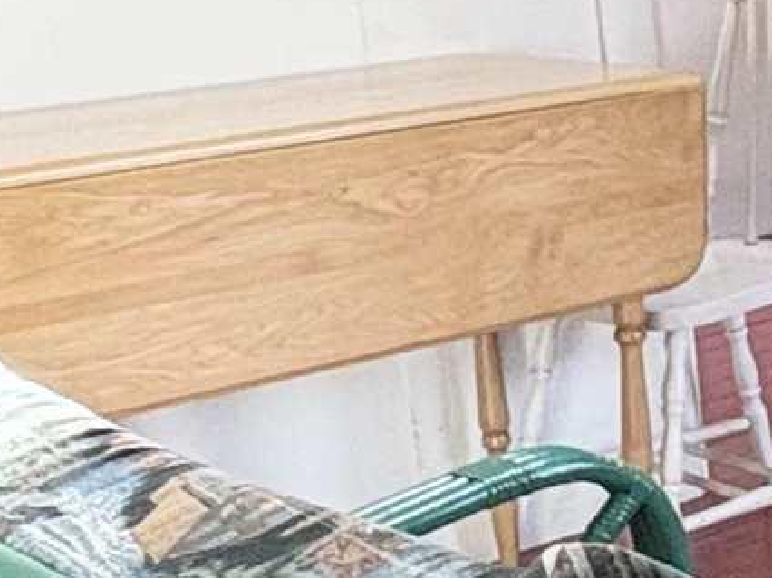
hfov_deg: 16.5
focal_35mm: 101
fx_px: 2251
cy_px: 234
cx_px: 1365
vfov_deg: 14.6
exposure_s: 1/98
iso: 250
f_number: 2.2
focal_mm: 2.22
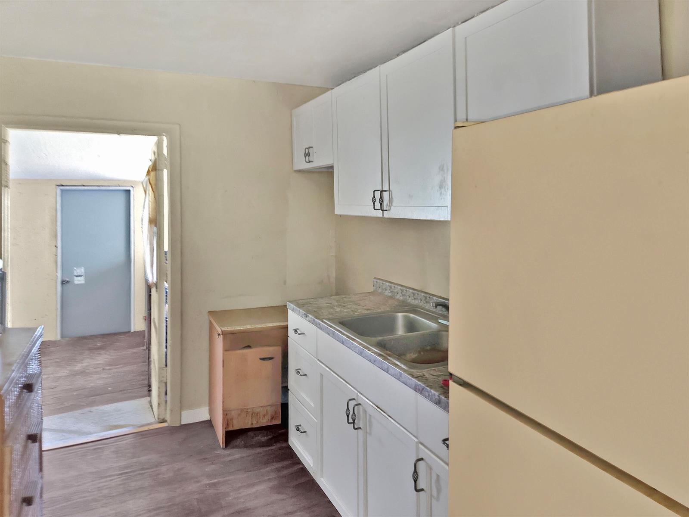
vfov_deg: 58.9
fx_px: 458
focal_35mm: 23
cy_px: 258
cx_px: 344
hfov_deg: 73.9
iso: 2000
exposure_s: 1/15
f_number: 1.8
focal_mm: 5.4
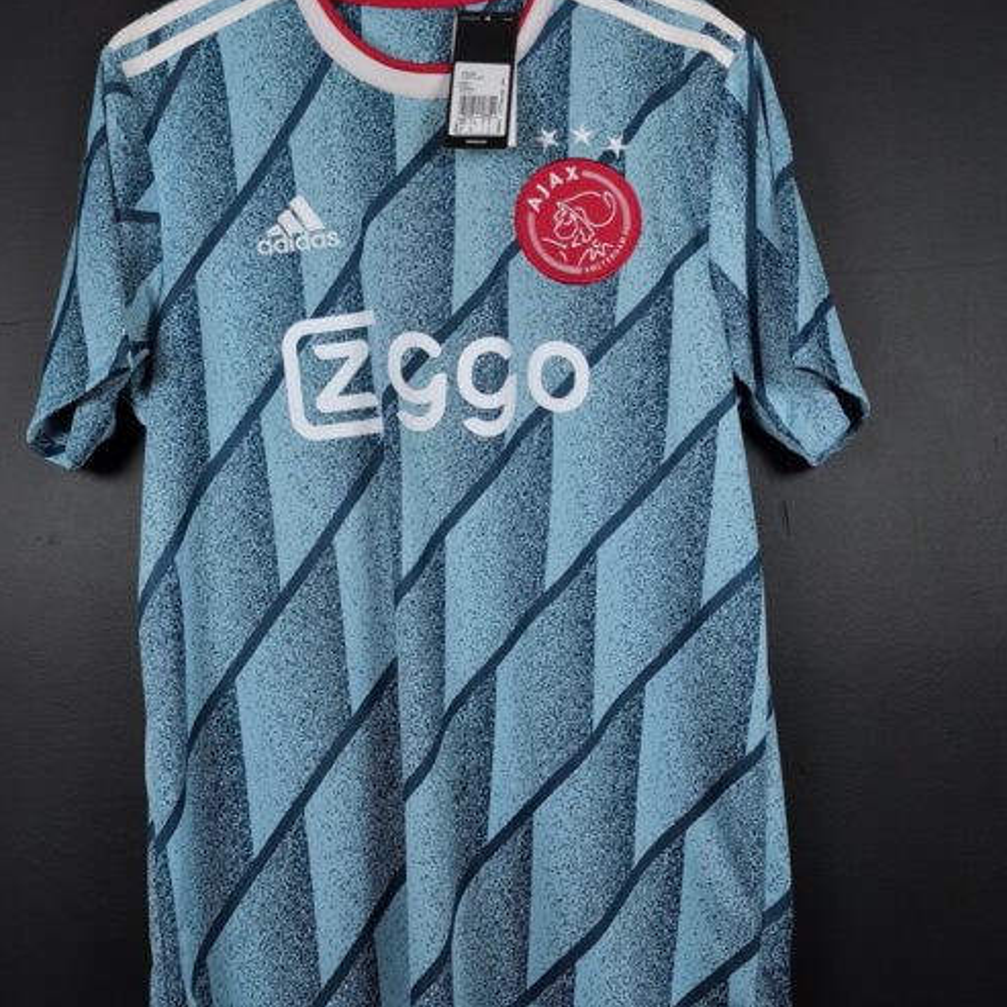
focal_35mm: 33
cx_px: 445
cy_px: 582
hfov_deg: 49.6
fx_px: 1086
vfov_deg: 49.6
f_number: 1.6
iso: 400
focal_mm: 6.57
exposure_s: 1/160
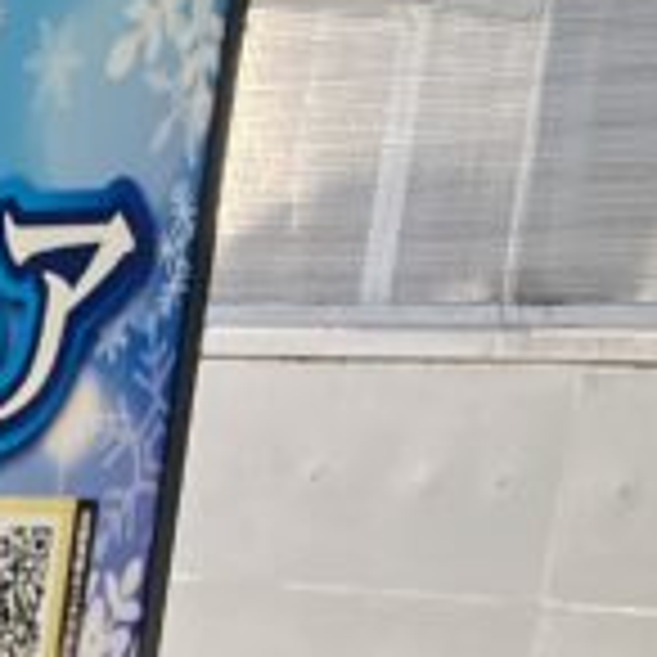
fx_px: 3736
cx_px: -1490
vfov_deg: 9.4
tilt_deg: -13.3
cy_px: 1310
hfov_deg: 8.1
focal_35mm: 174
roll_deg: -1.0
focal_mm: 3.99
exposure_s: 1/291
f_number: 1.8
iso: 32
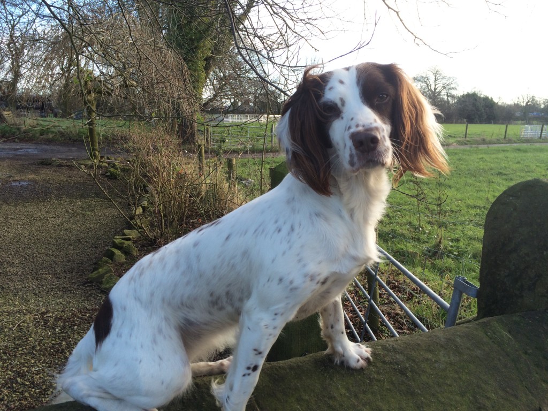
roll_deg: -1.3
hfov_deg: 61.7
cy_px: 206
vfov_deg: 48.2
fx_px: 459
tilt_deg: -10.8
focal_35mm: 29
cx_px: 274
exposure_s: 1/266
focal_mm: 4.15
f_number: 2.2
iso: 32
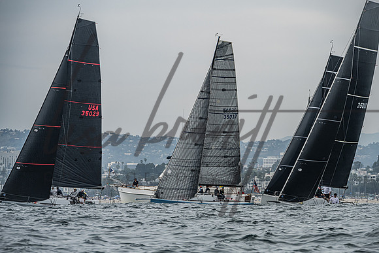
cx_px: 205
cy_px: 127
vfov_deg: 5.8
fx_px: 2503
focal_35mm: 238
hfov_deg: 8.7
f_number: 8
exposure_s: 1/1600
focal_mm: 220
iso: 320
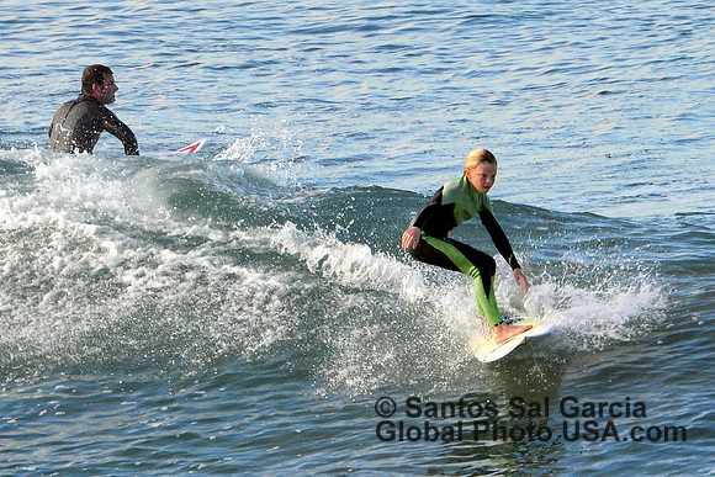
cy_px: 238
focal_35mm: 550
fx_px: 10926
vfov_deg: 2.5
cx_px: 358
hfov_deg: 3.7
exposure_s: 1/400
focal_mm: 550
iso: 1000
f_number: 11
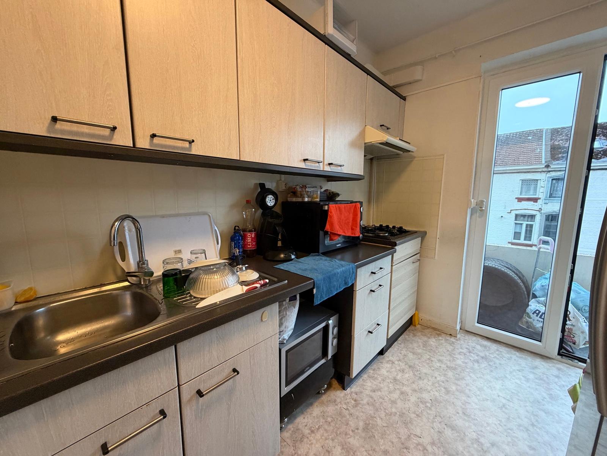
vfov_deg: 85.7
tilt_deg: -8.2
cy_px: 228
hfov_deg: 102.1
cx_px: 304
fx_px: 245
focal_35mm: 14
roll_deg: +0.0
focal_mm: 2.22
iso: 320
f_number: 2.2
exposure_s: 1/50
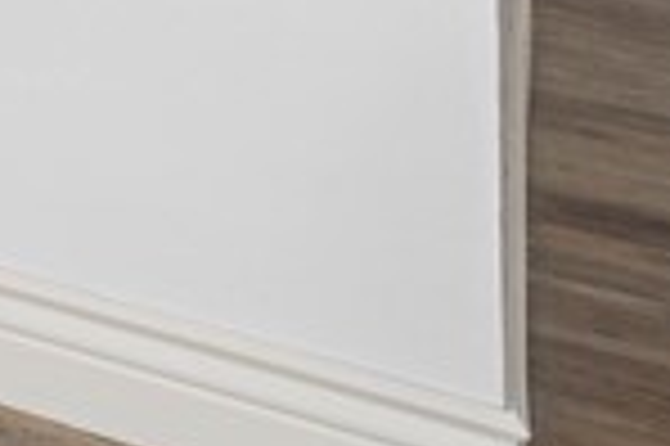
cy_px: -719
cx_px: -1639
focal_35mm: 102
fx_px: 1896
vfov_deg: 10.8
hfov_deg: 9.8
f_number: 8
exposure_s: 1/60
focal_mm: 14
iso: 200
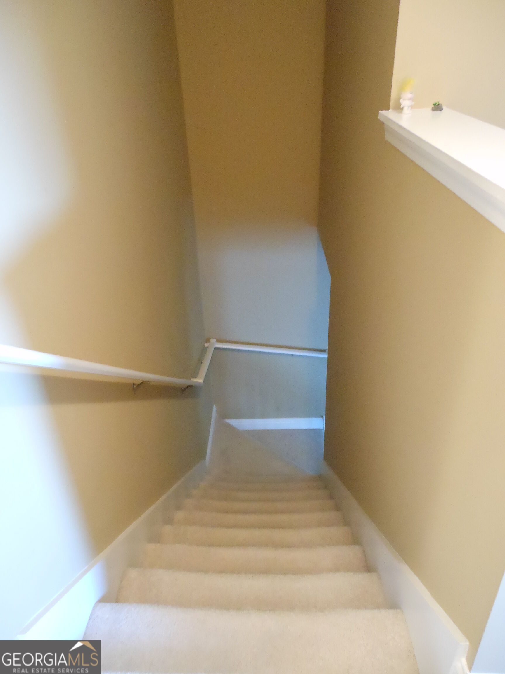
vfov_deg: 69.4
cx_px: 252
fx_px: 486
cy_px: 337
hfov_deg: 54.9
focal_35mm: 25
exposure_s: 1/3
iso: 800
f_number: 3.2
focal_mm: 4.5
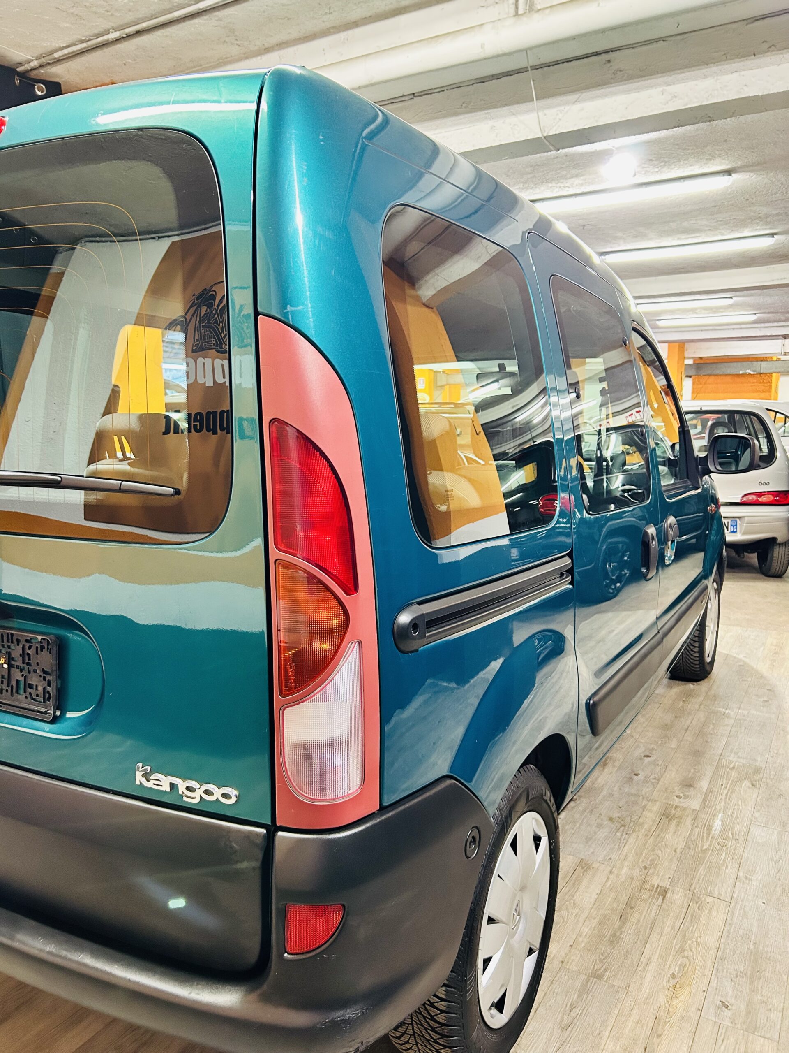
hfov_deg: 53.1
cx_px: 394
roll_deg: +0.0
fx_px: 790
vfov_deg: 67.3
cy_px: 526
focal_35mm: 26
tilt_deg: -8.2
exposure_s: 1/50
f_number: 1.5
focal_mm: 5.7
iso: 320
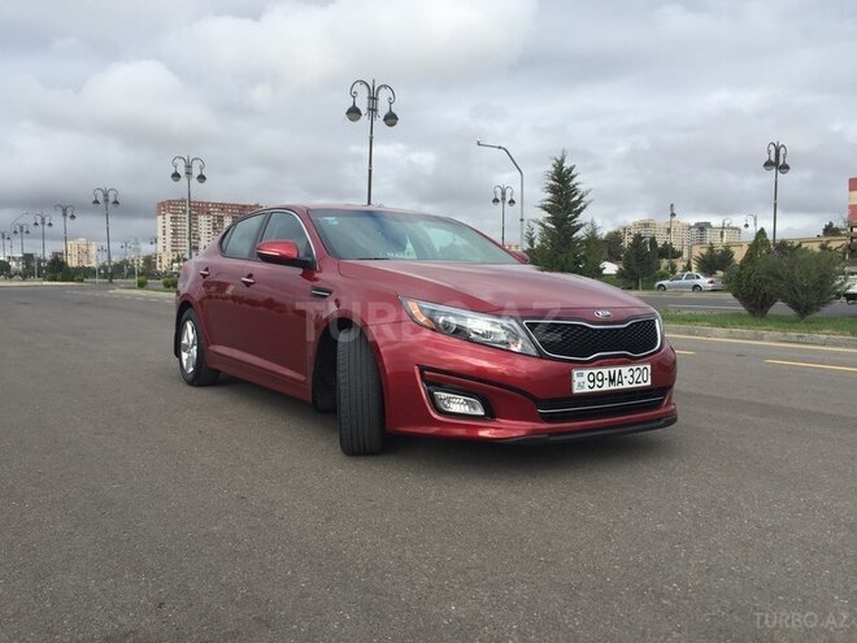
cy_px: 322
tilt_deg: -3.3
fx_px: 718
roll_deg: +0.4
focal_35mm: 29
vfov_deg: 48.2
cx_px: 428
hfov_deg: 61.7
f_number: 2.2
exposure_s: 1/898
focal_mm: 4.15
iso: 32
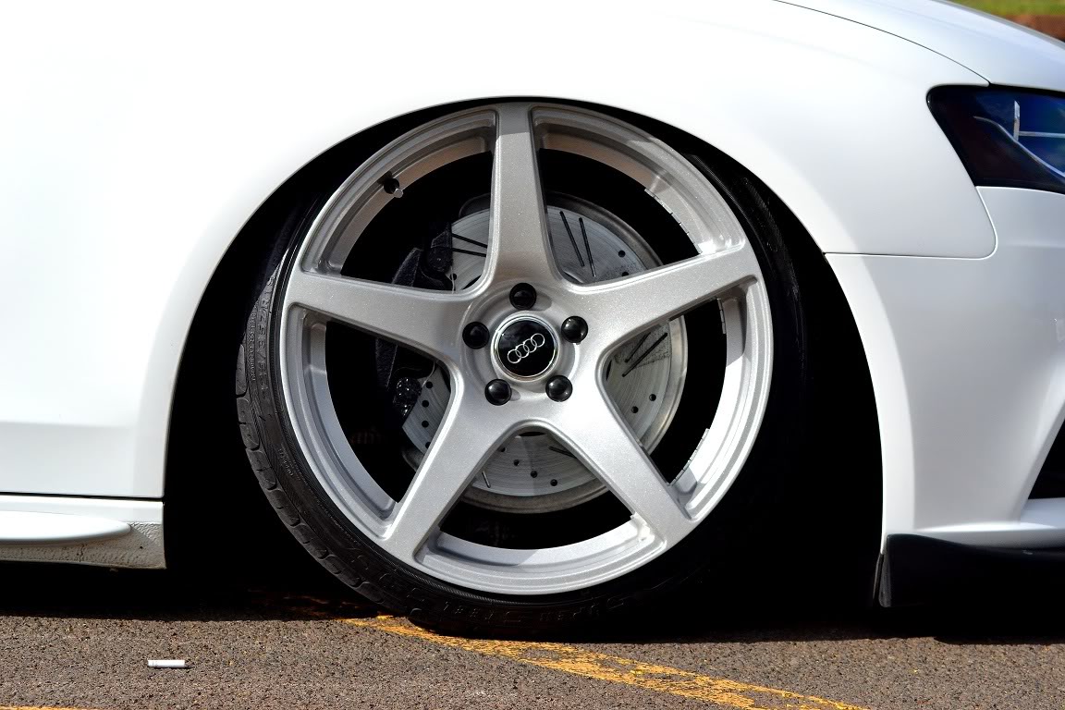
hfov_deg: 19.5
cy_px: 355
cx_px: 532
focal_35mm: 105
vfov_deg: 13.0
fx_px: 3106
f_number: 6.3
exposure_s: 1/3200
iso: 800
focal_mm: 70
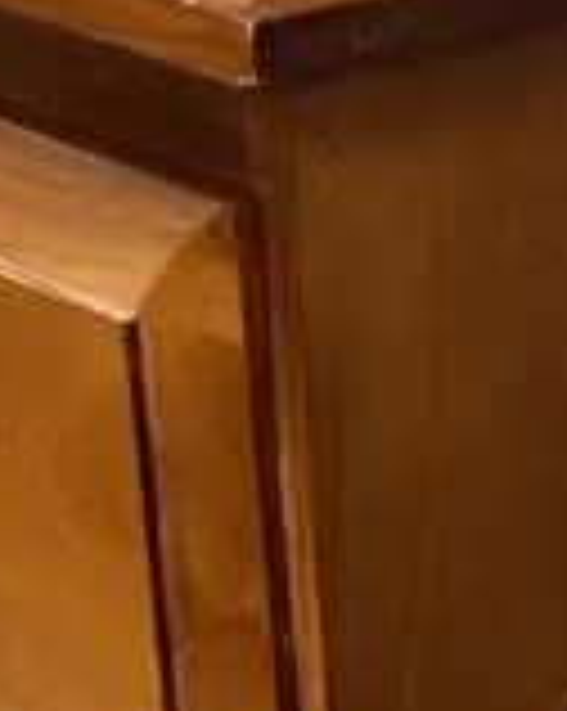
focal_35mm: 152
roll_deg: +1.2
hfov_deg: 10.0
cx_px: 598
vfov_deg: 11.6
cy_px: 1354
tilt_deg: -35.0
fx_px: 3195
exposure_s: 1/50
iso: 200
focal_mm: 6.86
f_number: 1.78
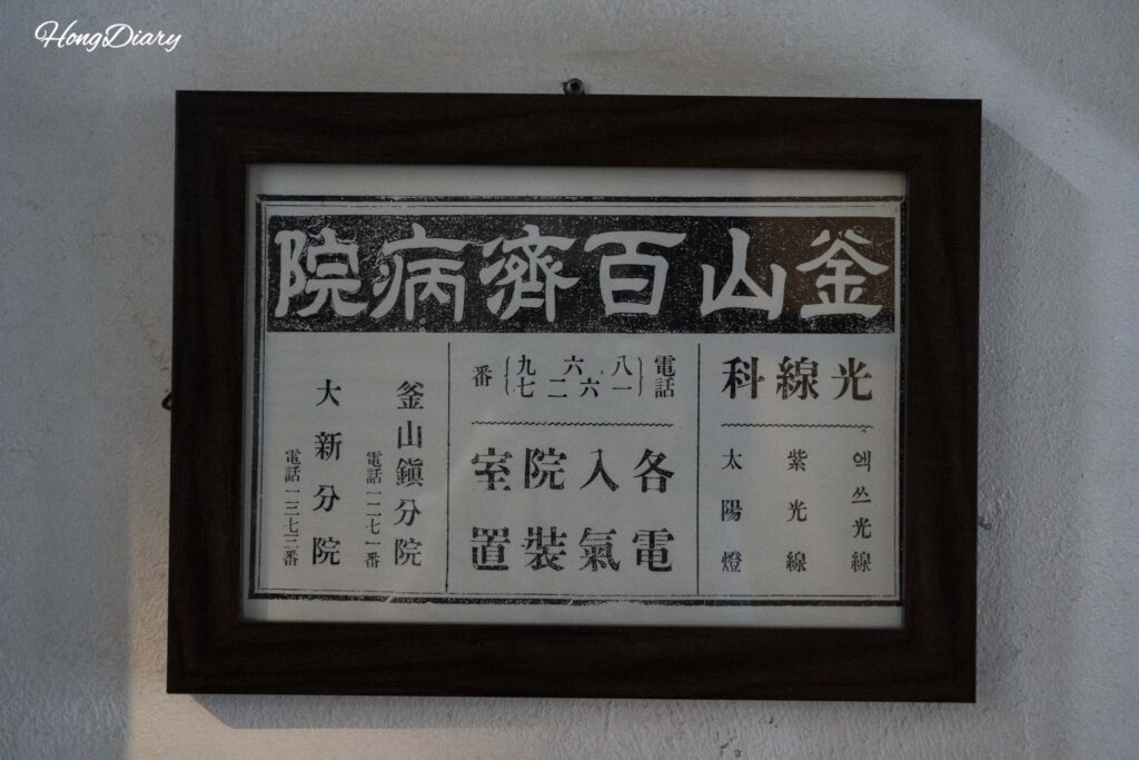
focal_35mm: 42
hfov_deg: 46.4
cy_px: 380
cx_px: 570
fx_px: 1329
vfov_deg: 31.9
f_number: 5.6
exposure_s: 1/60
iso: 12800
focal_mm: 42
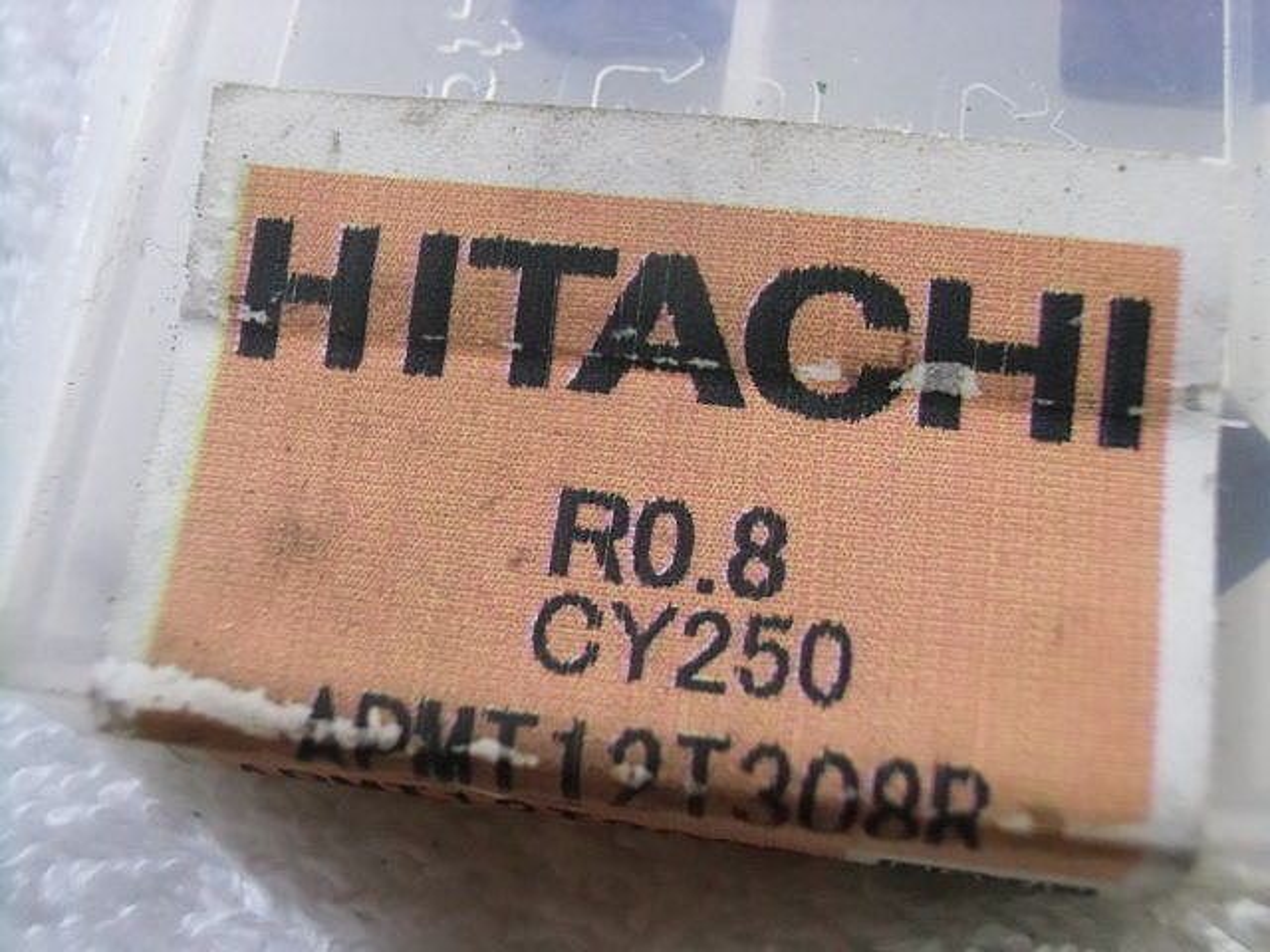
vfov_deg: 30.9
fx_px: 1724
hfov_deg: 40.4
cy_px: 476
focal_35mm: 47
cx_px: 635
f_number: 4.2
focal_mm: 8.29
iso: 800
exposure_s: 1/125
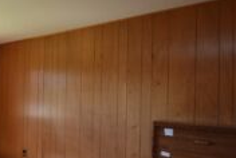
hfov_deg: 42.2
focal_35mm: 34
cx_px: -31
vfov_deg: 38.9
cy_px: 90
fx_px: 223
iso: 400
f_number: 5
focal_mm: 10
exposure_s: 1/100
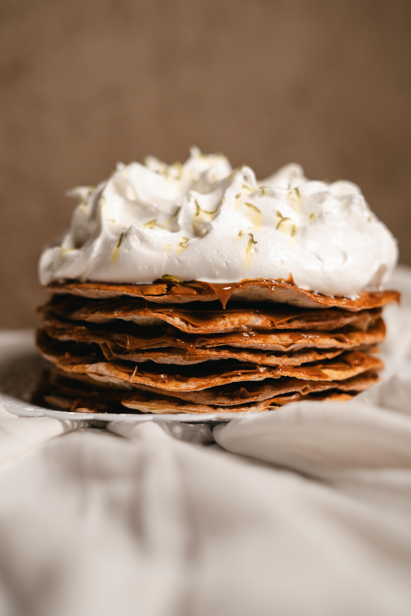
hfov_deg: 27.0
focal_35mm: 50
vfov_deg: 39.6
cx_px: 206
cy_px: 308
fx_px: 856
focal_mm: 50
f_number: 2.5
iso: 125
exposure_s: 1/200
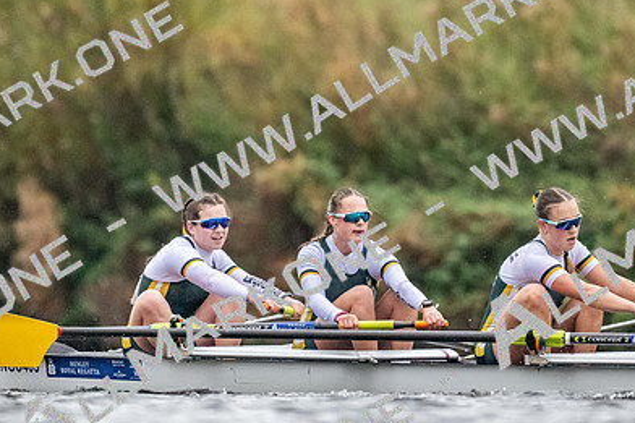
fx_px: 23484
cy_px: 217
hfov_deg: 1.5
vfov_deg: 1.0
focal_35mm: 1332
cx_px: 352
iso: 4000
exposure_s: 1/2500
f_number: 4
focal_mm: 600
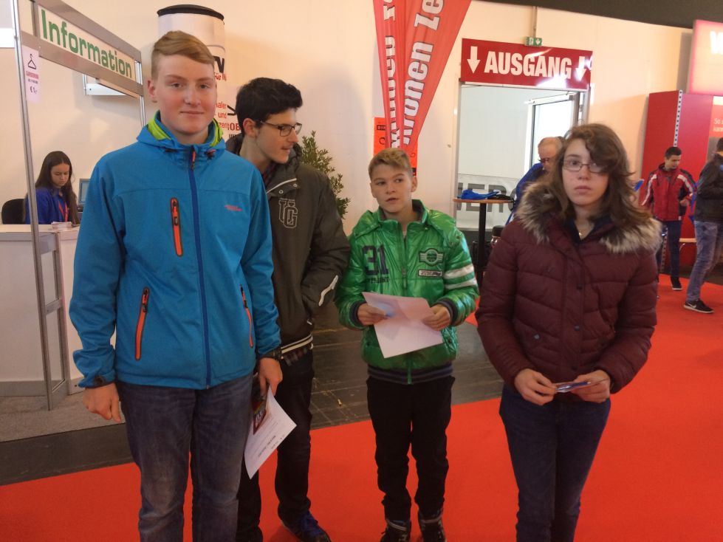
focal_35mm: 29
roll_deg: +0.4
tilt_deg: -4.9
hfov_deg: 61.7
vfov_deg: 48.2
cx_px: 362
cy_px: 271
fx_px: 606
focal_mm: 4.15
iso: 80
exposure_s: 1/33
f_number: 2.2
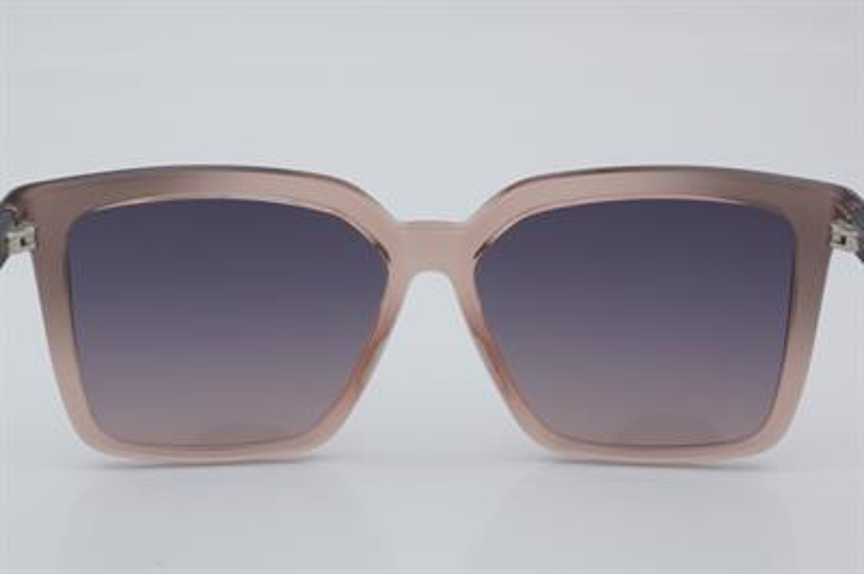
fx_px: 1978
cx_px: 432
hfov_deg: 24.6
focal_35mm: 82
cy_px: 287
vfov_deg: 16.5
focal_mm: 55
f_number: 32
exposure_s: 1/4
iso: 100
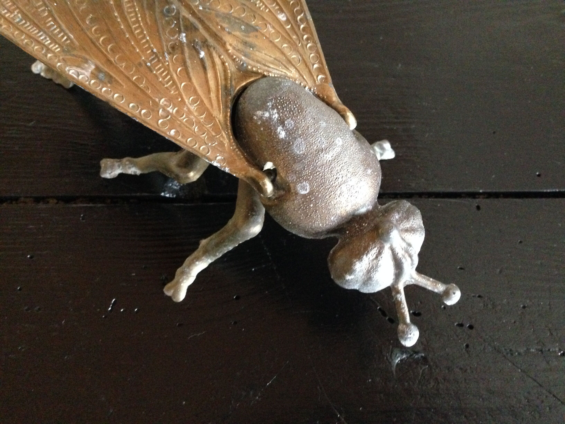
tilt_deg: -66.8
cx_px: 282
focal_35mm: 33
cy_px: 212
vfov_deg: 42.9
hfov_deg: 55.4
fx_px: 539
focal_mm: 4.12
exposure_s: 1/15
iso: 640
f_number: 2.4
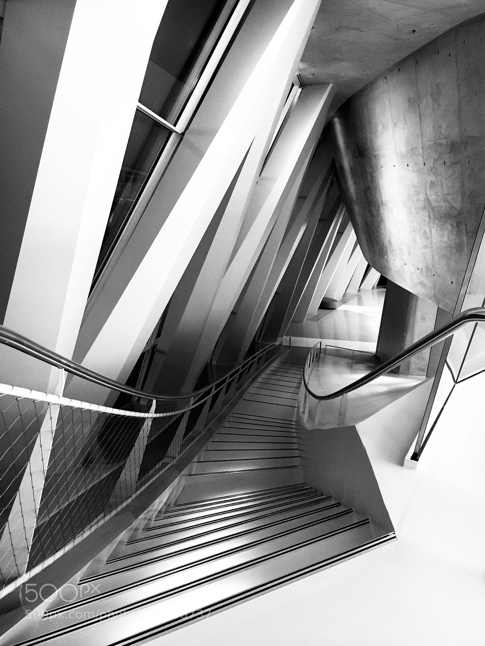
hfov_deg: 48.2
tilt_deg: -15.0
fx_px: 542
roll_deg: -5.3
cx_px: 242
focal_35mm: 29
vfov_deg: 61.7
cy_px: 323
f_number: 2.2
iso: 200
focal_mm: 4.15
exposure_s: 1/25
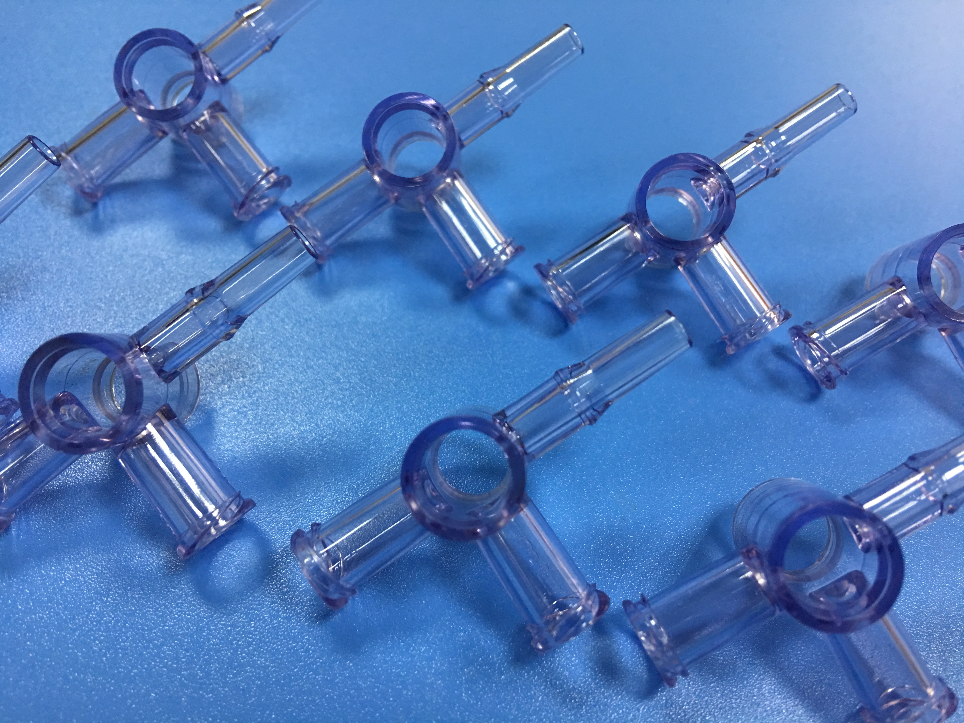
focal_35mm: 29
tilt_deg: -54.1
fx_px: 808
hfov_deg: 61.7
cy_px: 362
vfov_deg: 48.2
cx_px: 482
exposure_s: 1/17
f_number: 2.2
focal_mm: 4.15
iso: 64
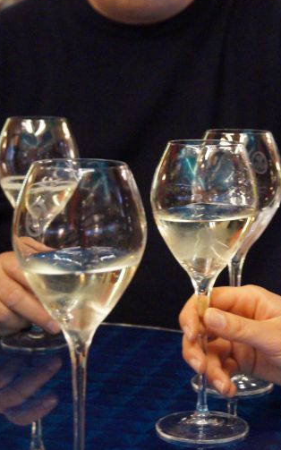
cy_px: 177
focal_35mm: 91
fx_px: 1116
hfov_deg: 14.3
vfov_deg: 22.8
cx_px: 168
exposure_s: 1/40
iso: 3200
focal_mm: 30
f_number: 4.5
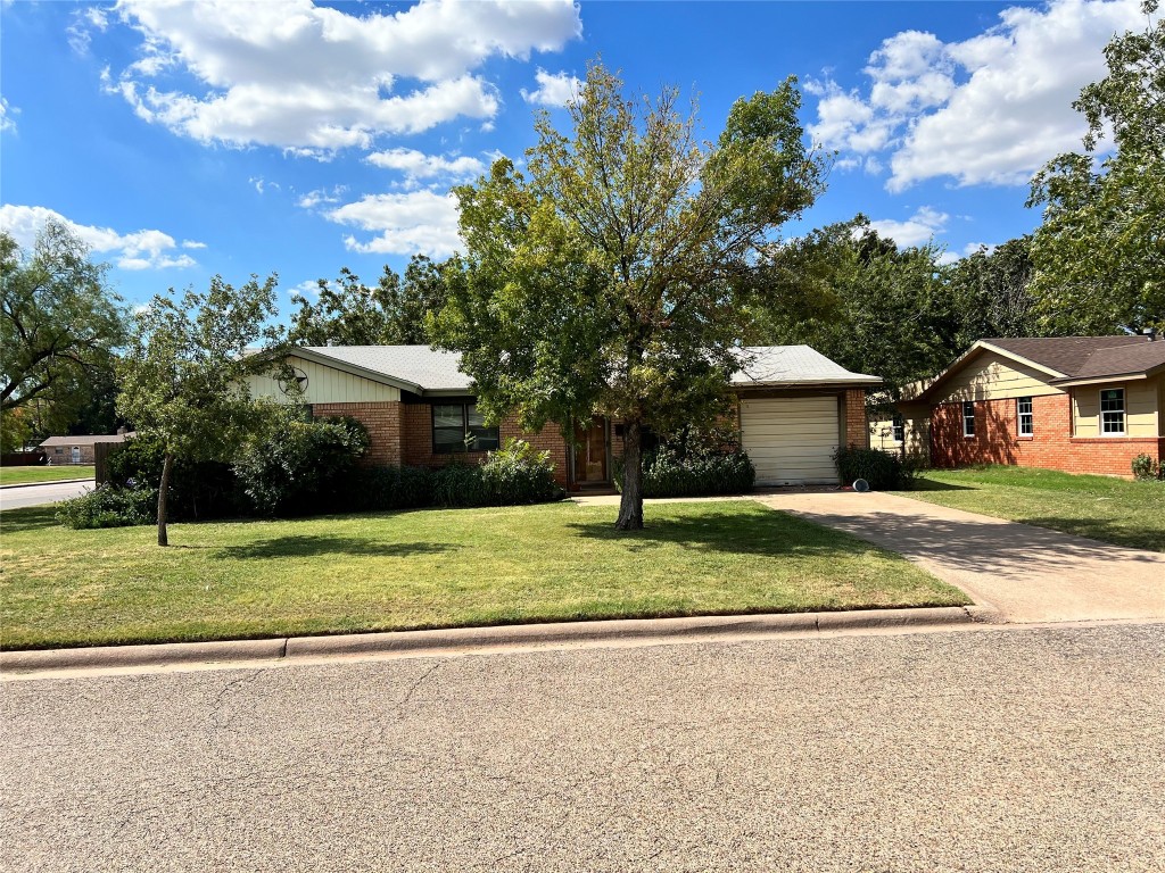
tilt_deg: -1.4
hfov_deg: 67.3
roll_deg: +2.1
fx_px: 875
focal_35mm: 26
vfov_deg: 53.1
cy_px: 436
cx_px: 582
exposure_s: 1/4444
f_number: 1.5
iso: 50
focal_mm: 5.7
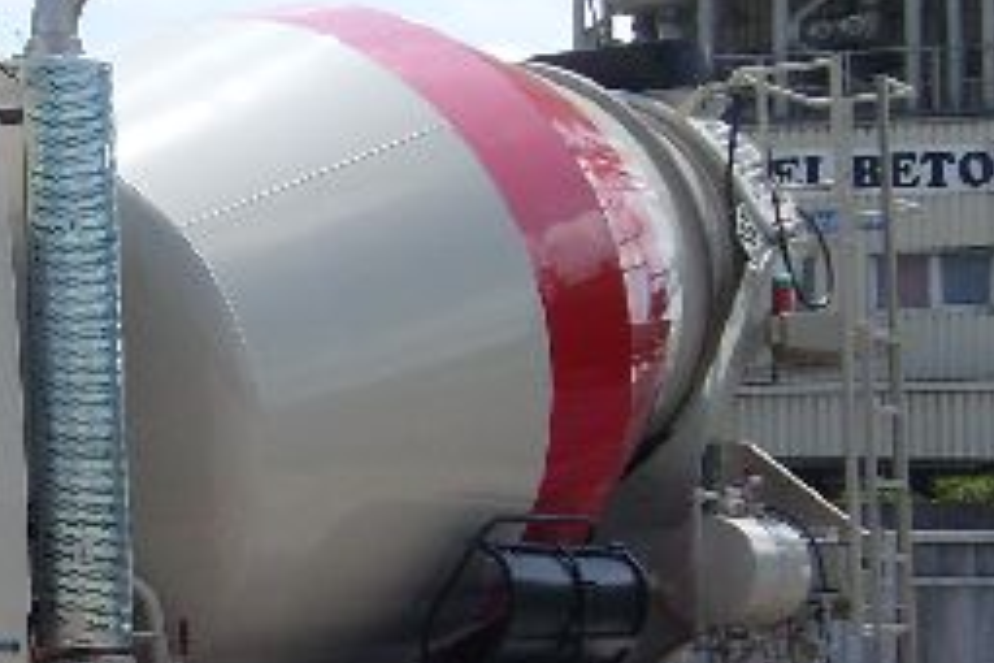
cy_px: 523
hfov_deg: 17.6
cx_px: 27
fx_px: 3147
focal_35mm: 114
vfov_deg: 12.0
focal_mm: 5.8
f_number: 7.1
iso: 50
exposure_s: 1/369
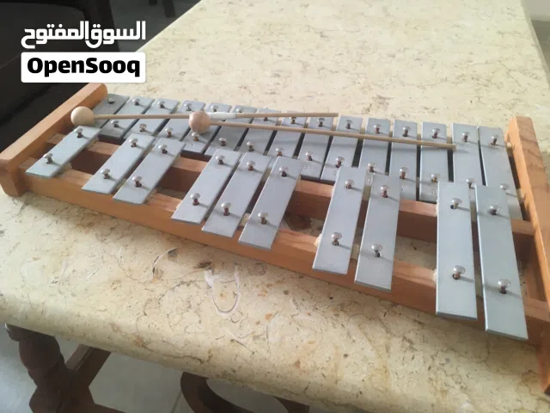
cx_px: 275
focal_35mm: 29
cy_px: 206
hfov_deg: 61.7
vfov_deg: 48.2
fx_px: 461
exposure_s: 1/33
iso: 125
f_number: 2.2
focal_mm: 4.15
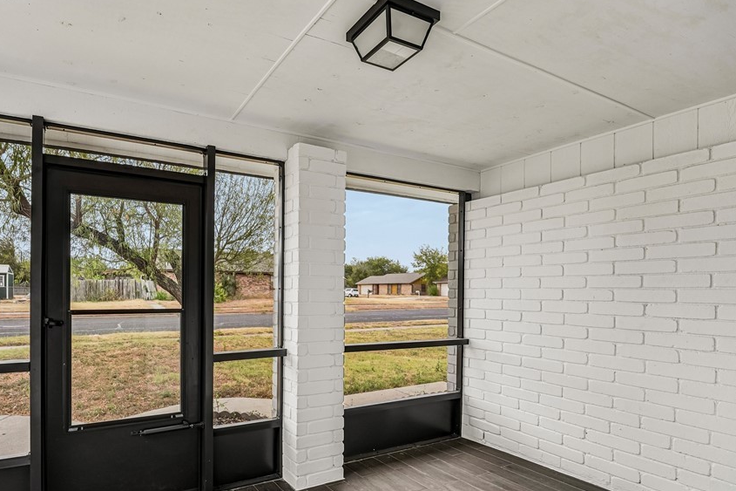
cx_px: 267
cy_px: 291
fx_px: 368
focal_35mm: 18
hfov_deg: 87.9
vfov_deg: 66.8
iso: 400
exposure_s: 1/160
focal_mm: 14
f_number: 8
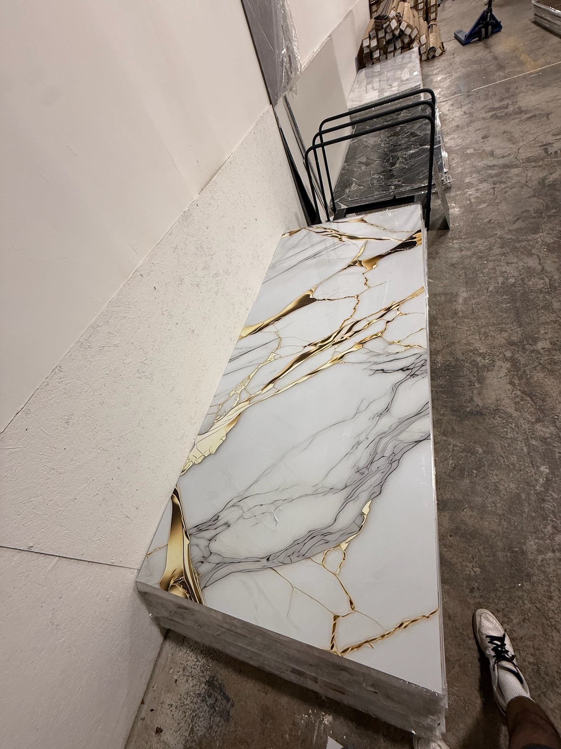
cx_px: 280
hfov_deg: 85.7
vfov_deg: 102.1
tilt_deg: -47.0
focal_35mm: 14
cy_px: 374
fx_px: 303
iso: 200
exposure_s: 1/120
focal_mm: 2.22
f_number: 2.2
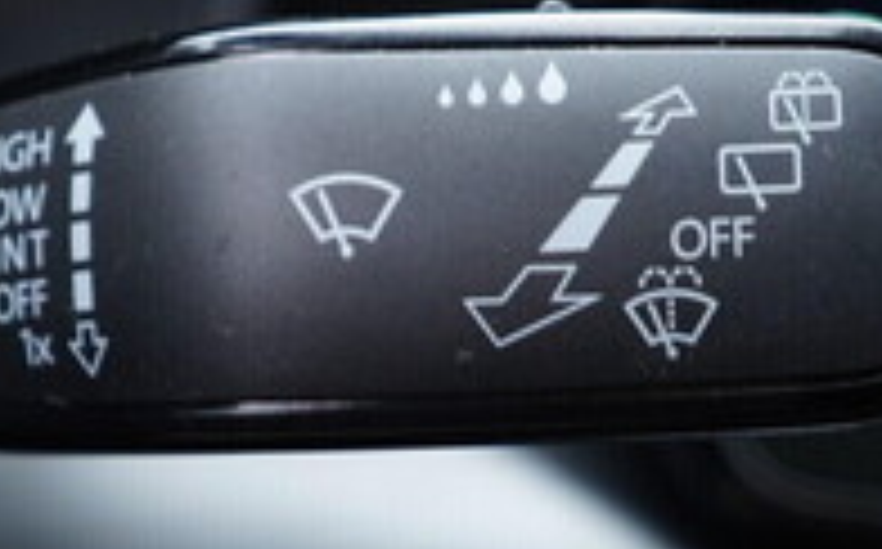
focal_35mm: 103
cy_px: 385
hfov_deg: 19.9
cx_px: 144
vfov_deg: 12.6
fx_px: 2473
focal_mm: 24
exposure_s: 1/40
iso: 400
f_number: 2.8
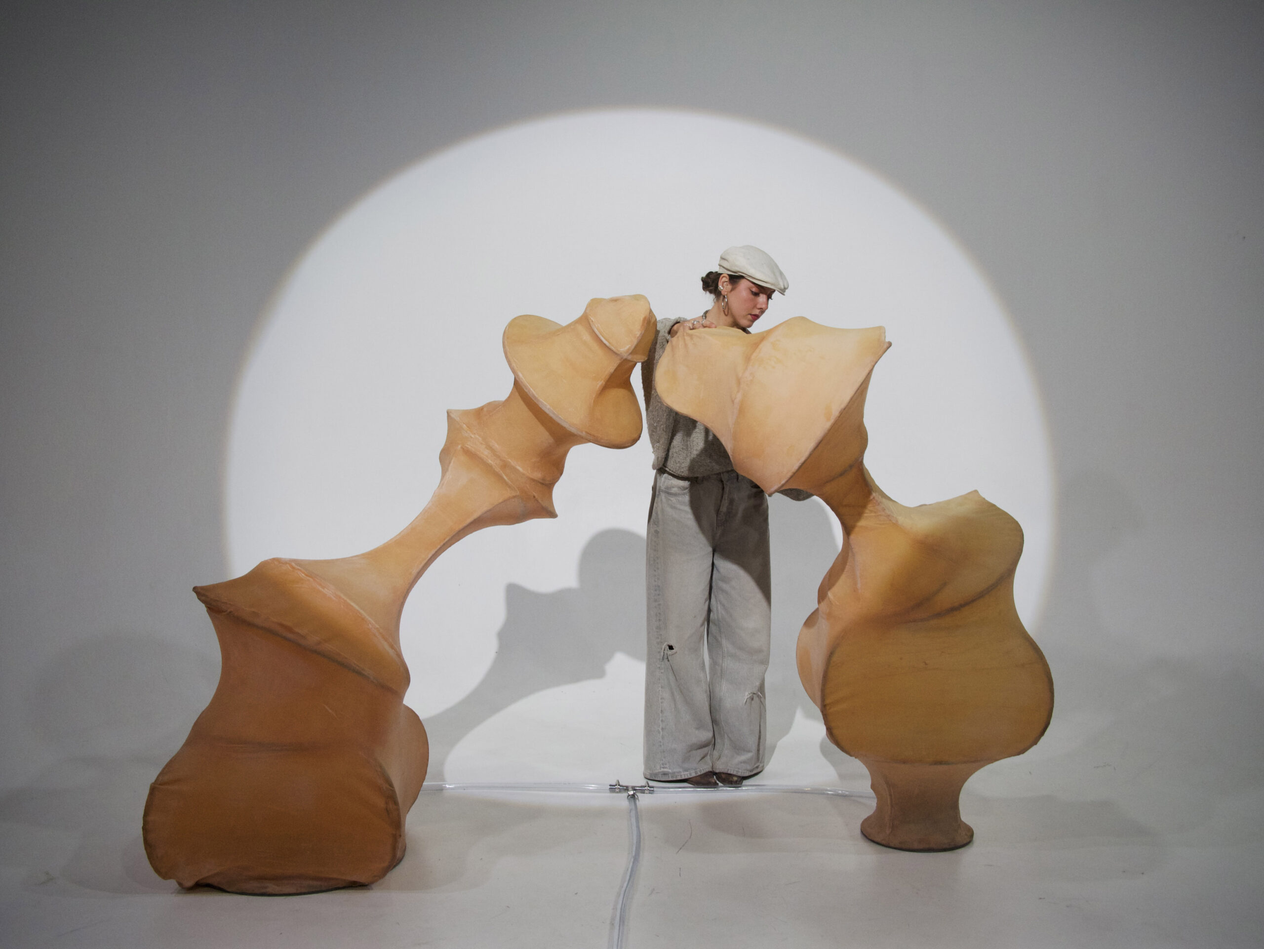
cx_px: 632
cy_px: 474
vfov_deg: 39.7
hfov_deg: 51.3
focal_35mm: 36
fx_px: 1315
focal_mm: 18
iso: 1600
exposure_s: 1/250
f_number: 5.6
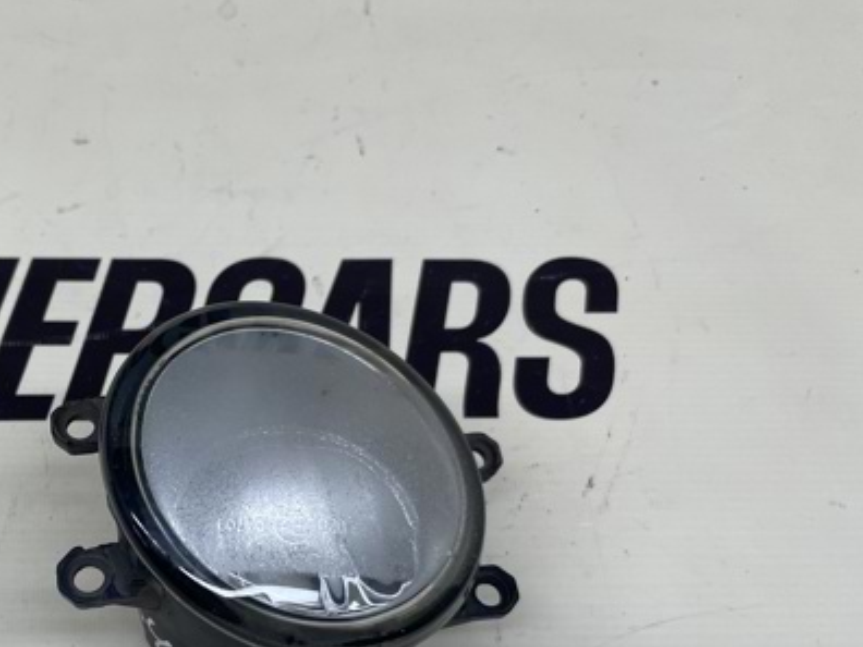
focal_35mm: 42
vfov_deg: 33.9
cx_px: 209
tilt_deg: -59.9
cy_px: 459
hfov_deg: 43.3
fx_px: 1047
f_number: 1.6
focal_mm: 4.2
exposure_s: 1/340
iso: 32
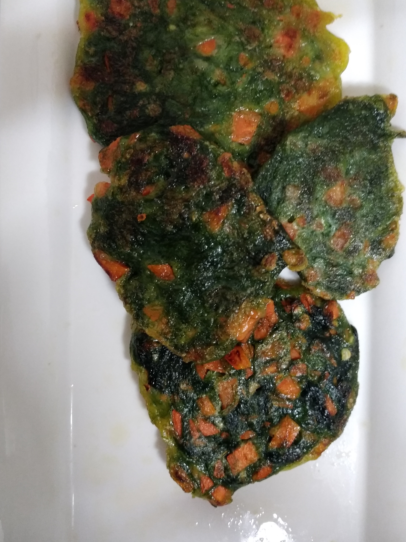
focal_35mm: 31
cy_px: 246
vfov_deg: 58.3
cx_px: 212
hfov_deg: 45.4
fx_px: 485
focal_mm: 3.94
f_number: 1.9
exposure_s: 1/30
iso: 459
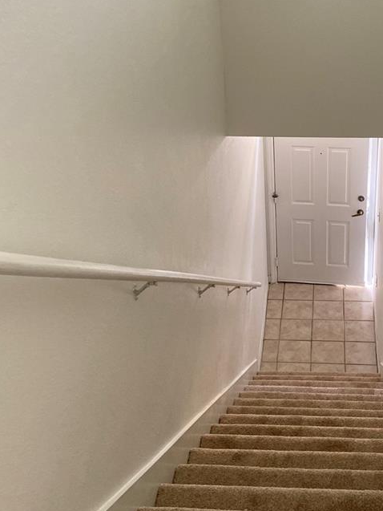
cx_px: 269
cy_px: 180
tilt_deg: -25.8
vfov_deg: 38.6
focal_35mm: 49
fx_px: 723
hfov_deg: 29.4
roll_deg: +1.2
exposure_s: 1/60
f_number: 1.8
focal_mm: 4.25
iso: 200
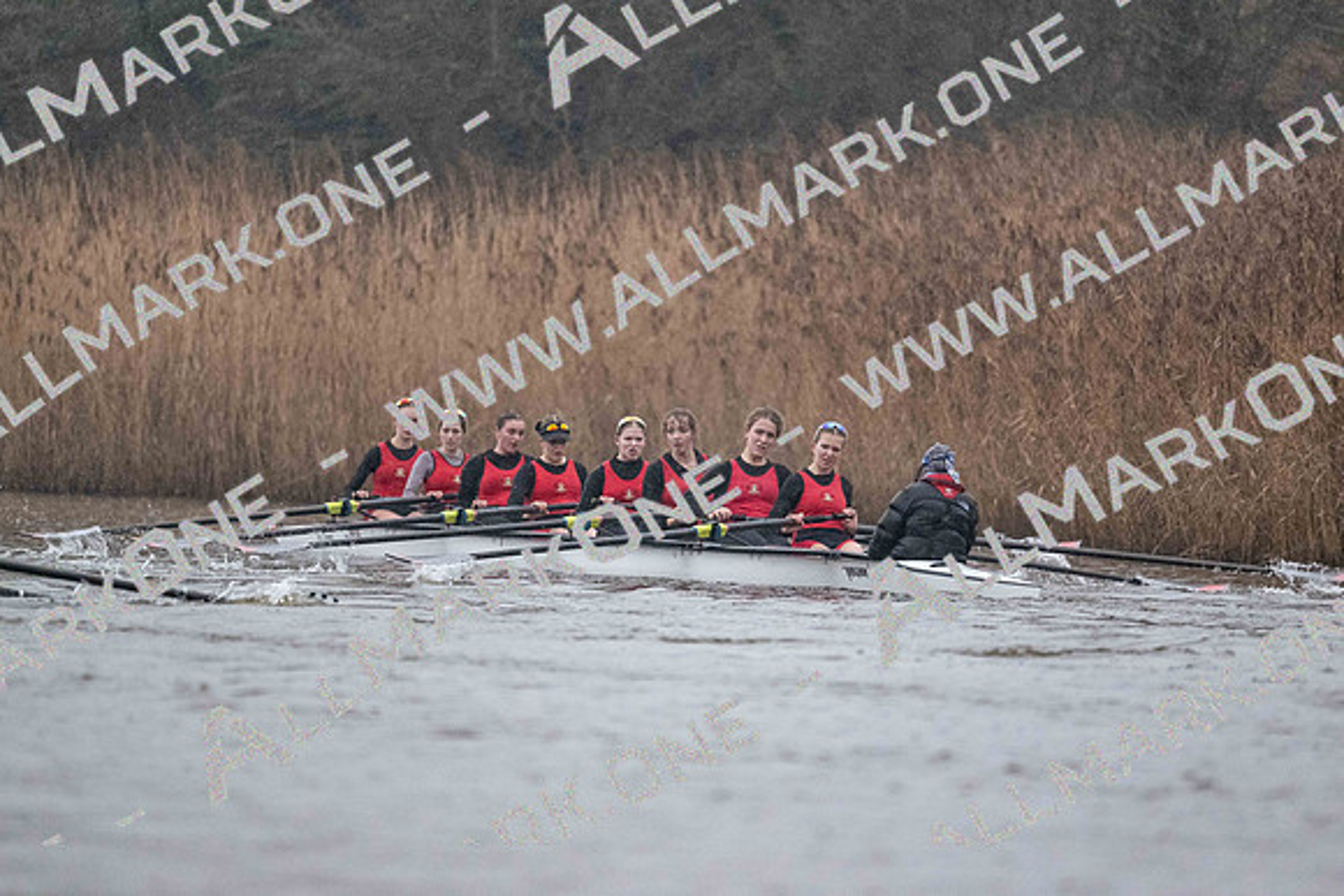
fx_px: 14936
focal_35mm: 400
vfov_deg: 3.4
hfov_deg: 5.2
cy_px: 448
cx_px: 672
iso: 6400
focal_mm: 400
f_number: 4.5
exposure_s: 1/1600
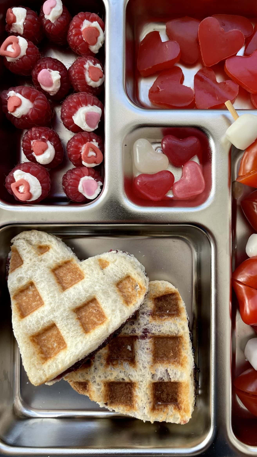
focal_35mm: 31
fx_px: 375
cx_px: 166
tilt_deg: -88.7
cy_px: 219
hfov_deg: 37.5
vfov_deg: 62.6
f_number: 1.6
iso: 40
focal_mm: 5.1
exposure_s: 1/121
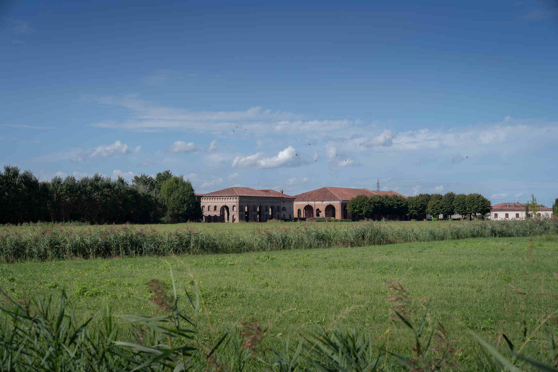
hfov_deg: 39.6
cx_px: 279
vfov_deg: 27.0
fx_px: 775
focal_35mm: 50
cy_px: 186
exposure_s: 1/400
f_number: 6.3
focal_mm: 50
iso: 64
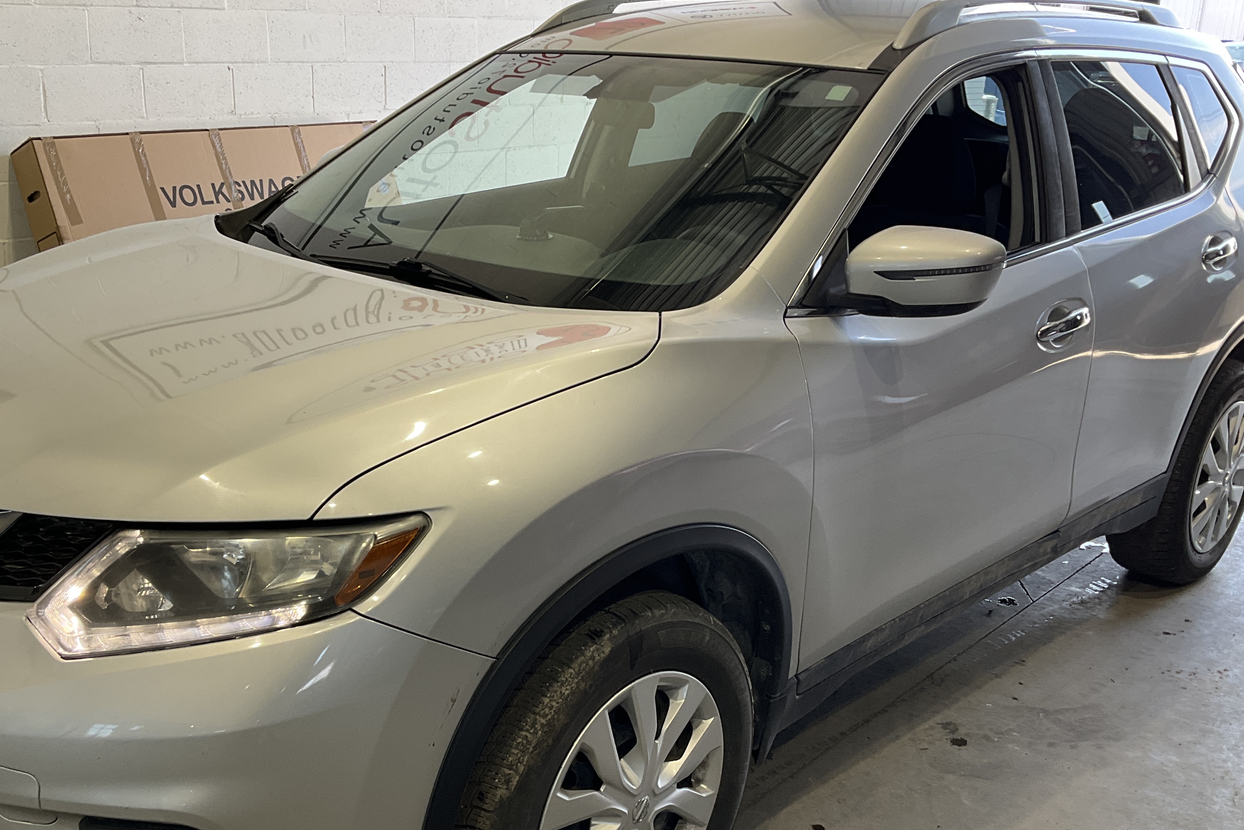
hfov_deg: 49.4
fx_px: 1348
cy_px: 460
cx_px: 549
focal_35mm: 39
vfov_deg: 34.2
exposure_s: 1/120
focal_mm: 3
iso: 40
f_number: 1.8
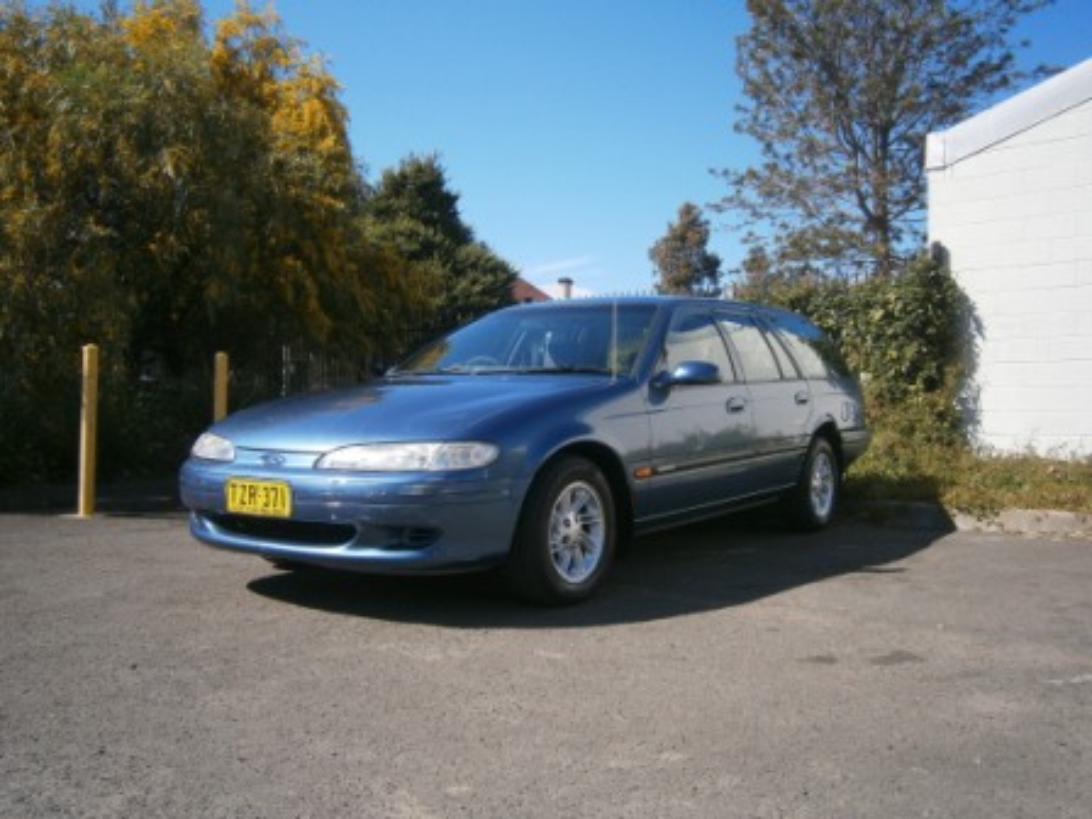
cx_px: 546
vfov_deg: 45.4
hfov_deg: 58.4
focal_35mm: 31
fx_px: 978
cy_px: 410
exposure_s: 1/800
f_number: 2.9
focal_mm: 5.5
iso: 80
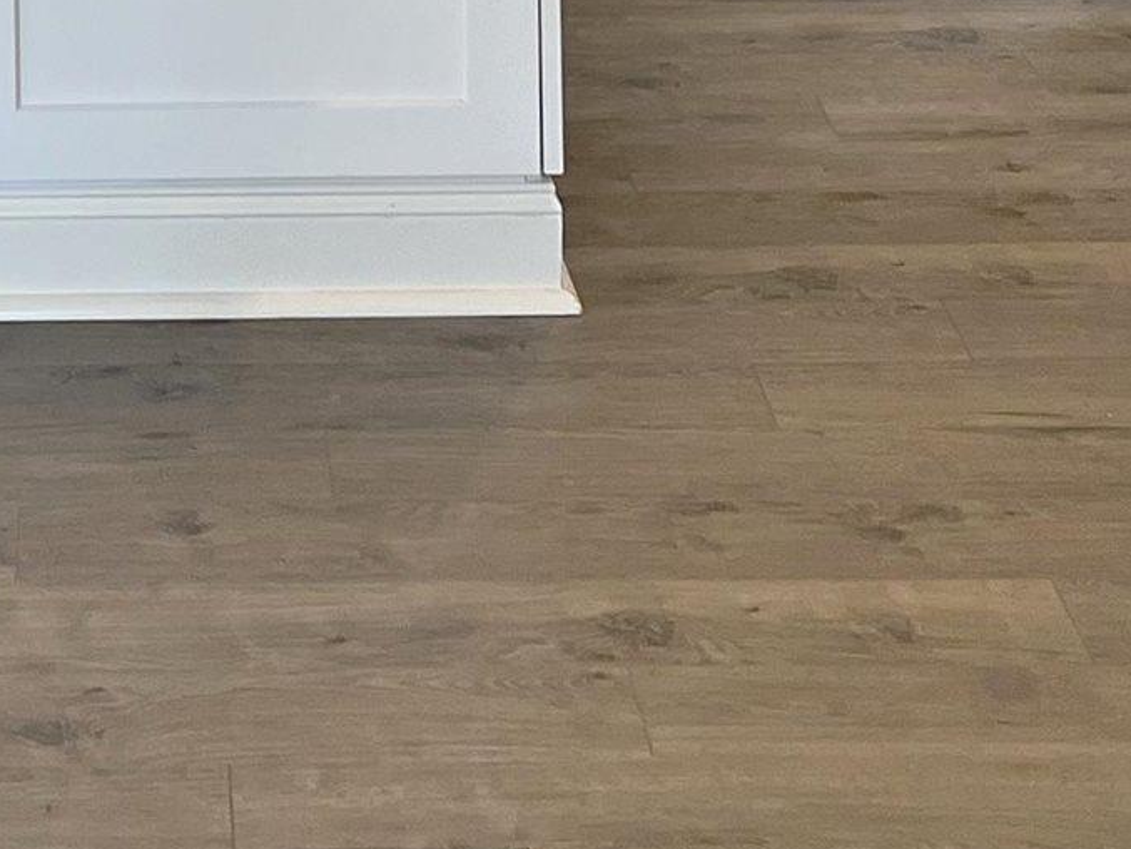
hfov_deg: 16.4
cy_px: -998
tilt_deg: -3.5
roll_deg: +1.0
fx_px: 3856
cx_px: 90
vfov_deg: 11.1
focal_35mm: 118
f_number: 1.6
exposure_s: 1/60
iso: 80
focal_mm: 5.1
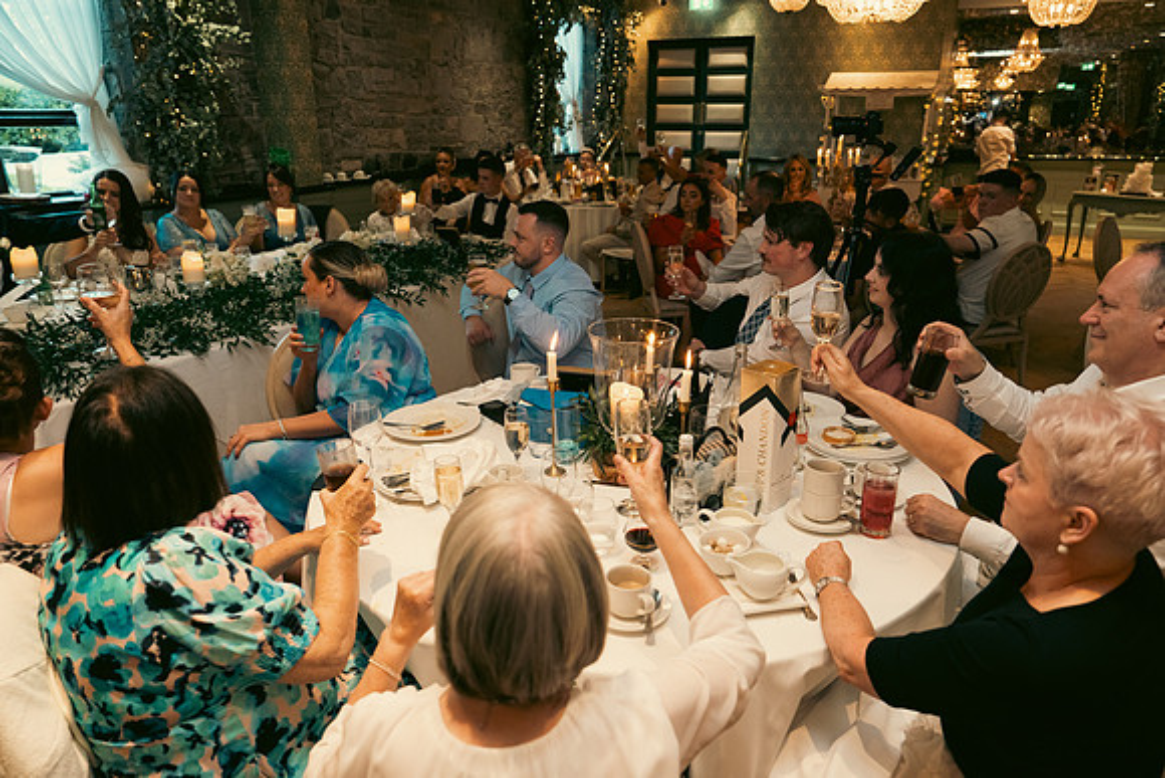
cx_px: 582
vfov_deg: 53.2
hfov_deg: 73.7
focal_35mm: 24
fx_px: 777
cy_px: 389
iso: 2500
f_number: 3.5
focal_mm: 24
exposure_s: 1/160
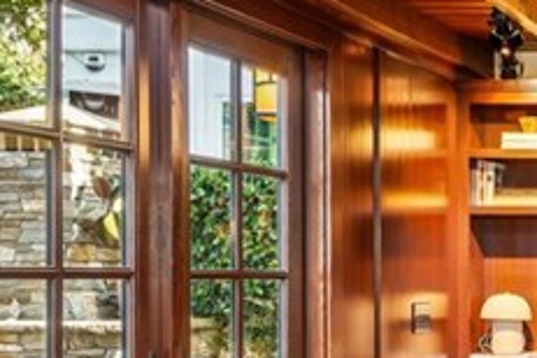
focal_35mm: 71
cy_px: 292
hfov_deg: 21.9
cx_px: 872
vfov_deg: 19.0
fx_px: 1059
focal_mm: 16
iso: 400
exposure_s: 1/2.5
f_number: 8
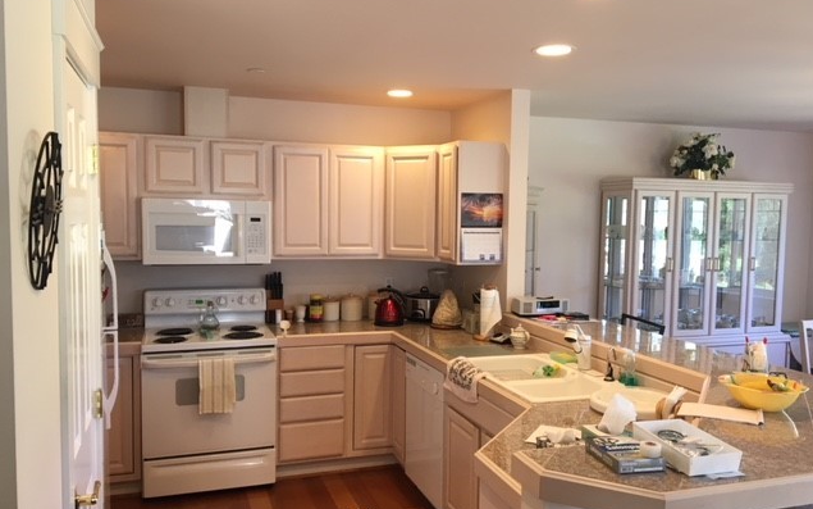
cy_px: 268
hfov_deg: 61.2
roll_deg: -0.5
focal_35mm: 31
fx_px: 687
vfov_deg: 40.6
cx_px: 407
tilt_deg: -4.1
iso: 64
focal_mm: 4.15
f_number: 2.2
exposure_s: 1/30
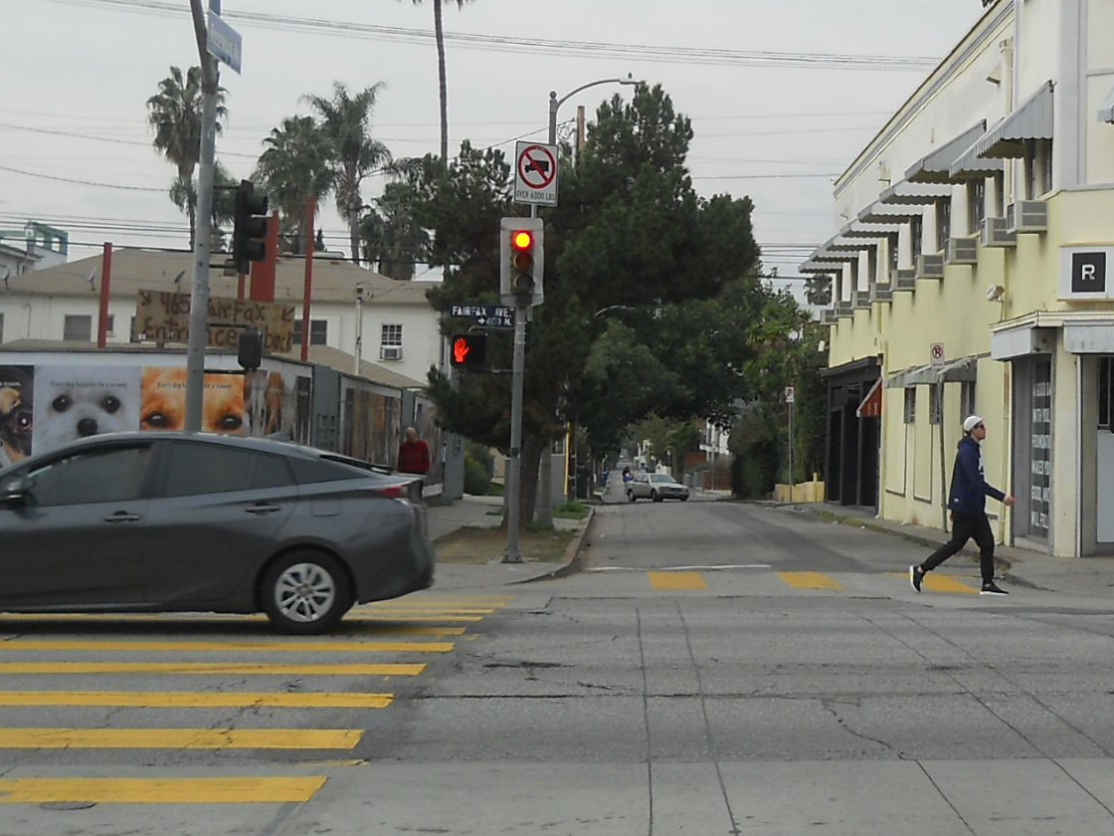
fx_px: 2414
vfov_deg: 19.6
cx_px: 835
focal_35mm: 75
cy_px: 322
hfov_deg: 25.7
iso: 80
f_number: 5.5
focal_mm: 6.72
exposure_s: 1/320
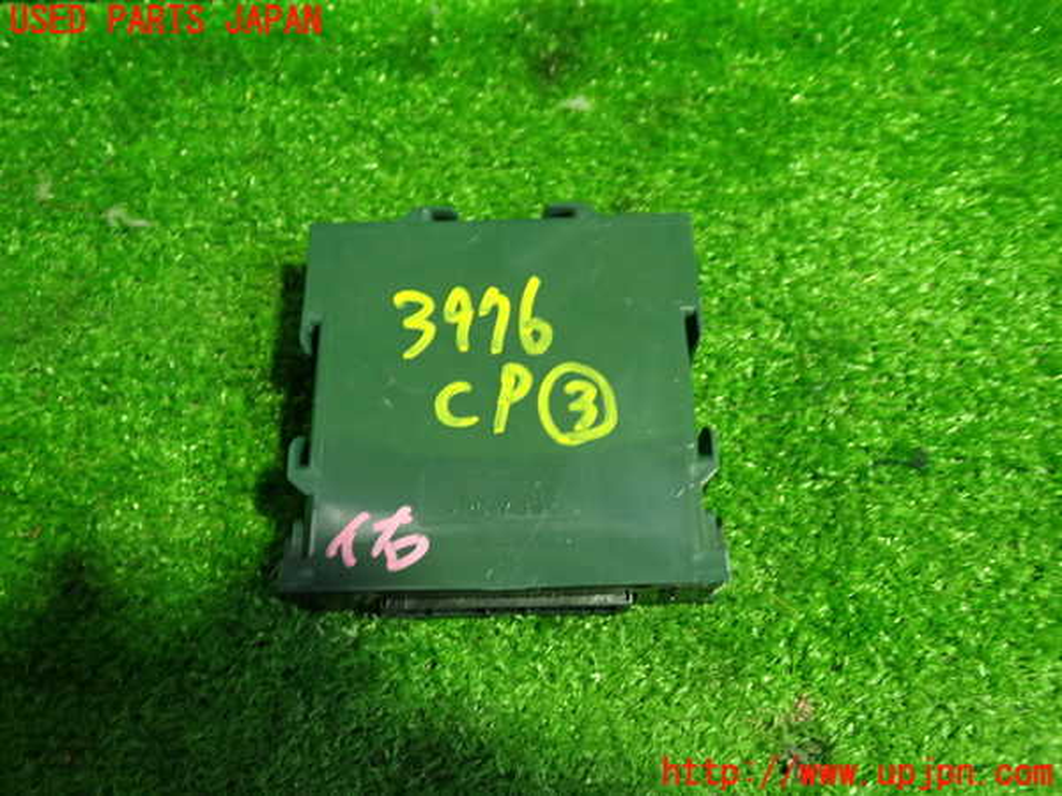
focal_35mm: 30
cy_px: 398
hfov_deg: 60.0
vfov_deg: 46.8
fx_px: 920
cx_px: 531
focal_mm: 5.4
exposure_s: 1/30
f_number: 2.3
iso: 320
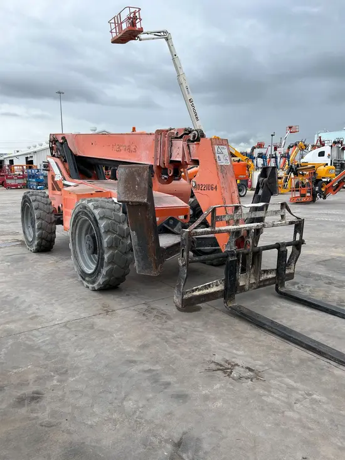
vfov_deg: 67.3
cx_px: 172
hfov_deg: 53.1
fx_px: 345
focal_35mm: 26
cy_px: 230
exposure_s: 1/1621
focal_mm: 5.7
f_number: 1.5
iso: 50
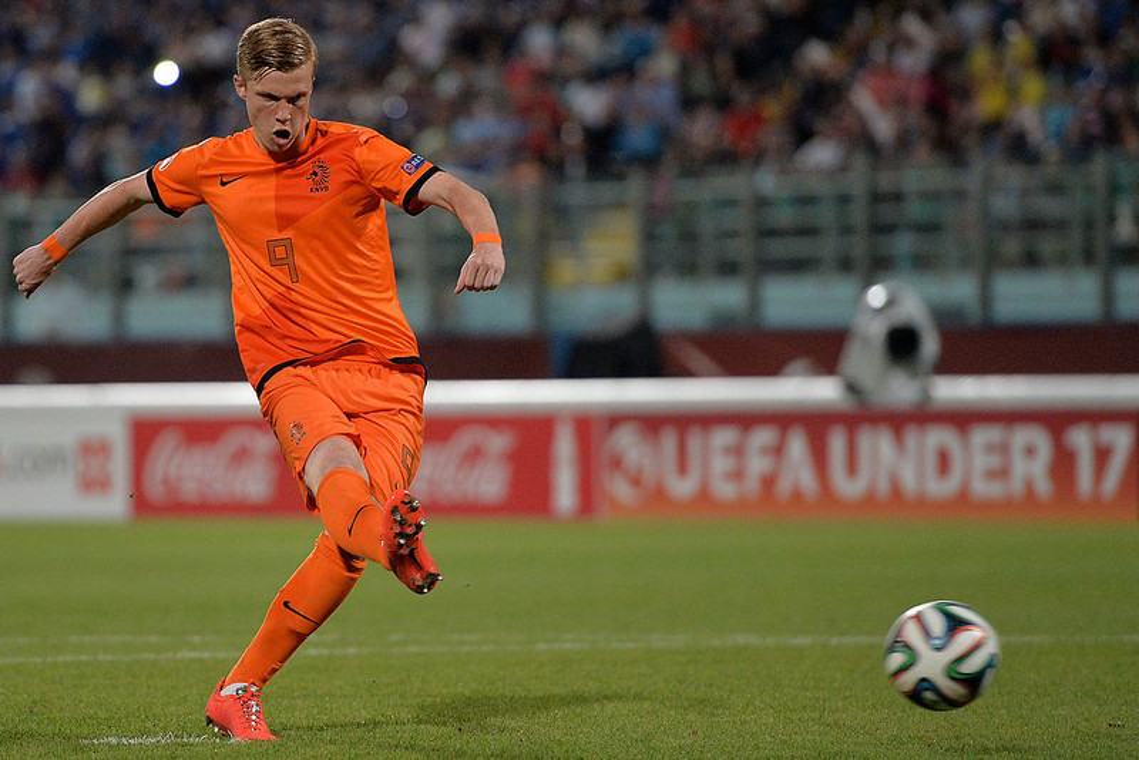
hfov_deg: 10.3
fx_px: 6330
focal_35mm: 200
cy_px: 380
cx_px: 570
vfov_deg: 6.9
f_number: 2.8
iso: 3200
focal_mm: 200
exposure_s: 1/1250
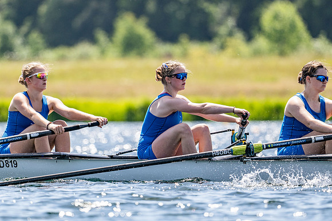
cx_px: 166
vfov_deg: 2.3
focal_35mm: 600
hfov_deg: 3.4
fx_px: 5530
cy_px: 110
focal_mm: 400
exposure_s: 1/2500
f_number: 4.5
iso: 280
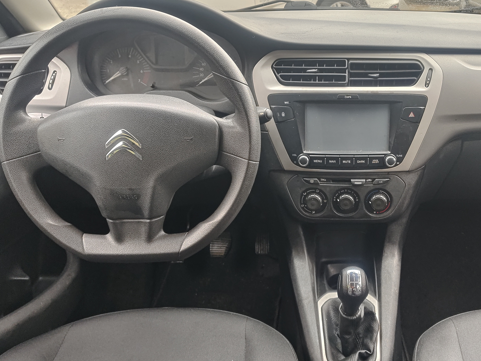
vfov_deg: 40.7
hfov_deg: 51.4
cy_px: 188
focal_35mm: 35
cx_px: 330
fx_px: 486
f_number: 1.88
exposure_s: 1/50
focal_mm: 5.56
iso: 648
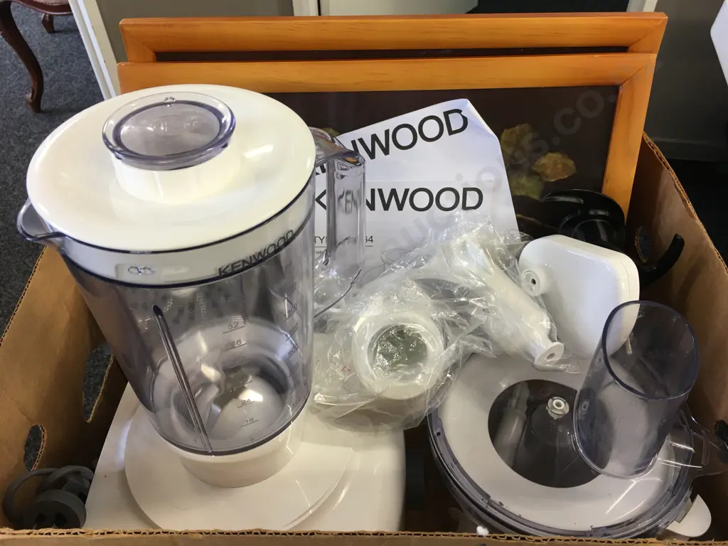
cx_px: 364
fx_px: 610
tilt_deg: -45.7
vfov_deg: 48.2
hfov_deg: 61.7
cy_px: 273
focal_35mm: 29
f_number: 2.2
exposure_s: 1/17
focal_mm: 4.15
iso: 32
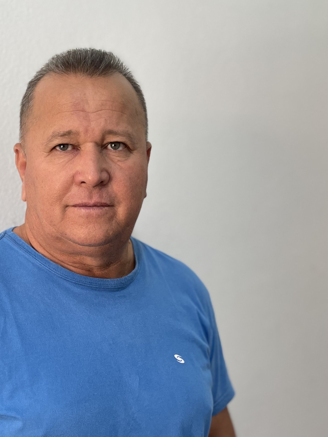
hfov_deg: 30.4
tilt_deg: -11.7
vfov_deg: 40.0
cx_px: 83
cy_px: 286
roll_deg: +2.5
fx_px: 594
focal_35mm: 47
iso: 100
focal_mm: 4.2
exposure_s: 1/120
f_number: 1.6
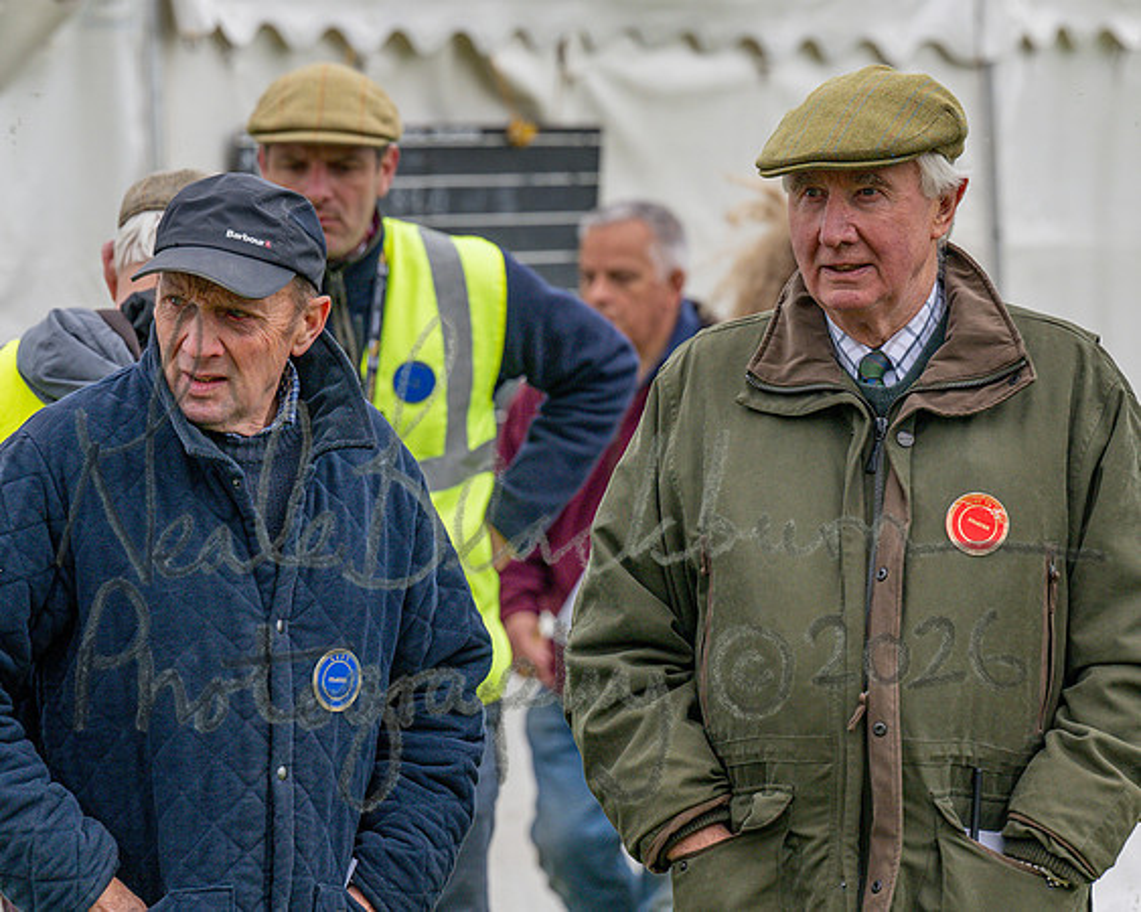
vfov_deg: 6.8
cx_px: 630
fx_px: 7683
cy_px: 456
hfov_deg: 8.5
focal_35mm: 228
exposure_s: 1/2000
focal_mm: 135
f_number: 4
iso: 400
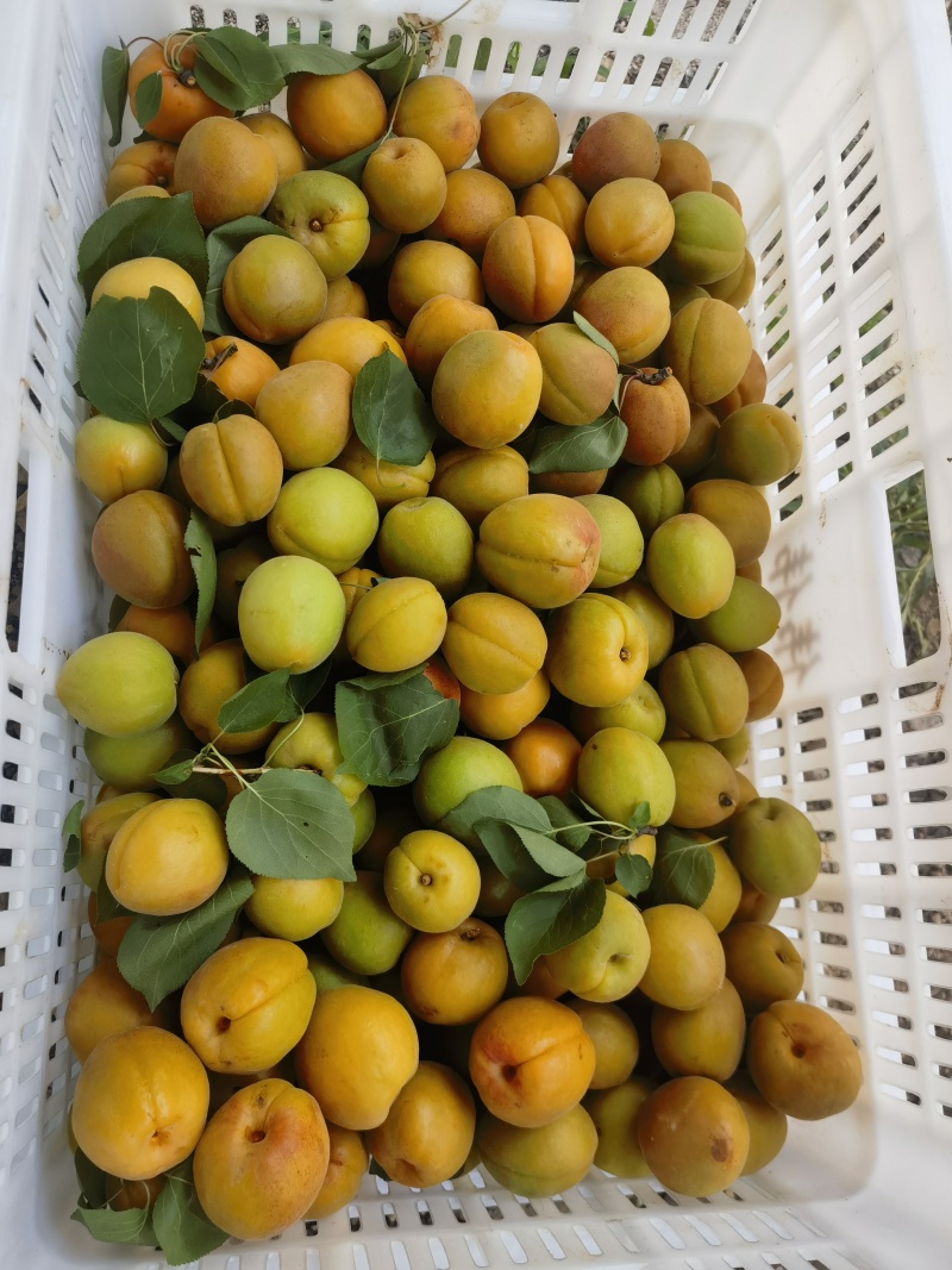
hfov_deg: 51.3
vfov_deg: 65.3
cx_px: 476
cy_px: 635
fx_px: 990
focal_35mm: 27
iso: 125
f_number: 1.9
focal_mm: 6.67
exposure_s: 1/893
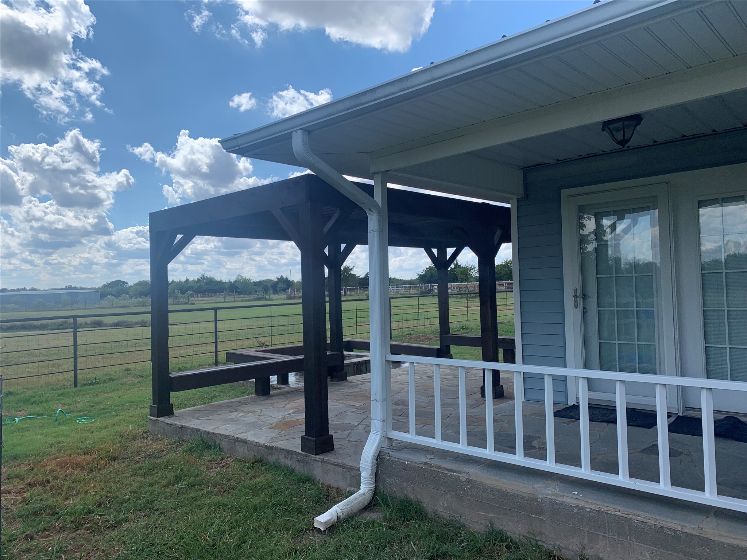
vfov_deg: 53.1
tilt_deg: +2.9
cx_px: 374
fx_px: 561
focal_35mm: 26
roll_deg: +1.5
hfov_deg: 67.3
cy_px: 280
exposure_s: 1/2364
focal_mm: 4.25
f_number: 1.8
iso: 25
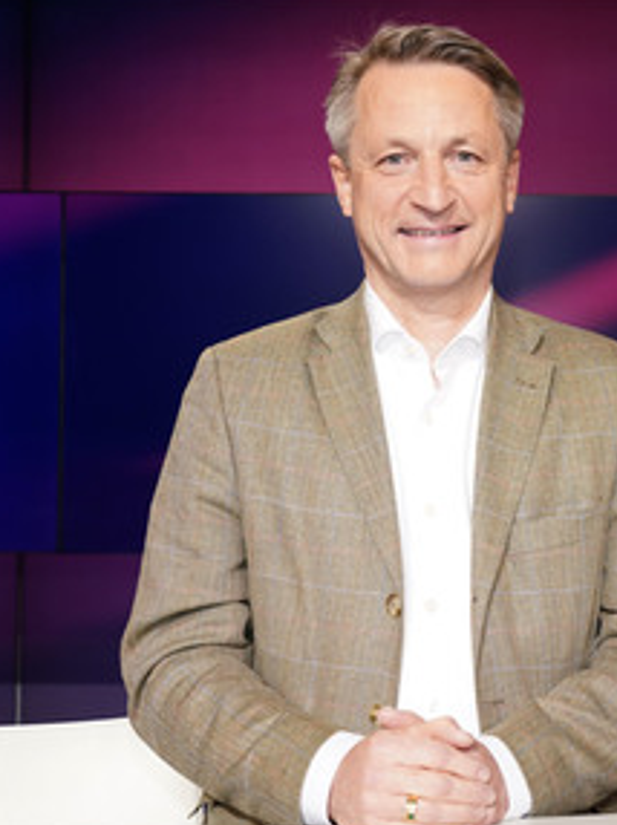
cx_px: 405
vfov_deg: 38.2
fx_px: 1190
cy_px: 421
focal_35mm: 50
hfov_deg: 28.9
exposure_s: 1/160
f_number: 5
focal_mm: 33
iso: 2000
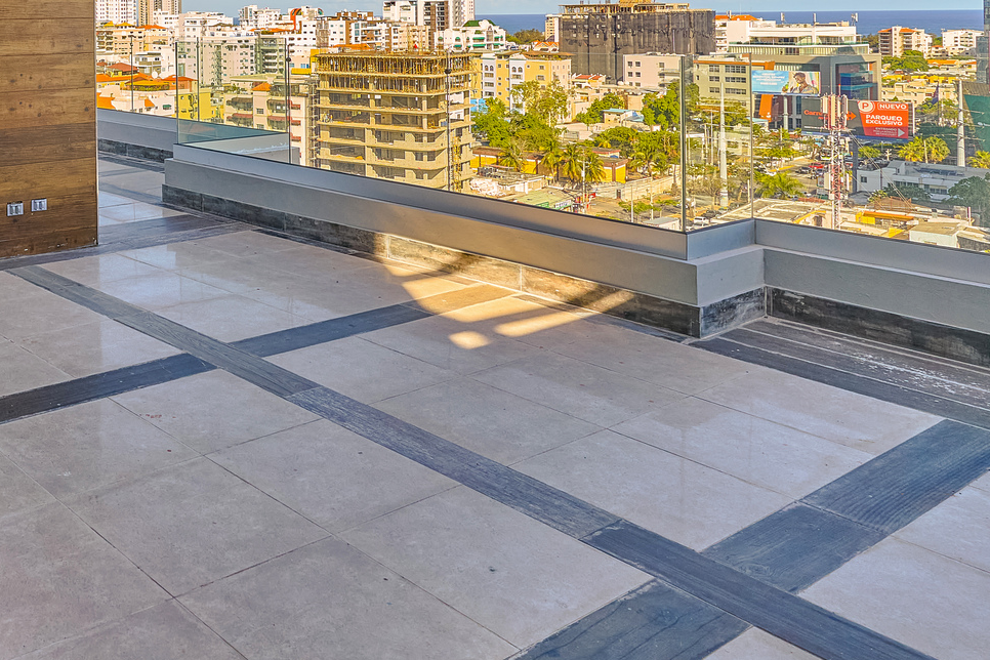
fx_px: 962
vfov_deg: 34.7
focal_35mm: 35
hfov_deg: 46.8
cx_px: 33
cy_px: 15
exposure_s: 1/250
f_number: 8
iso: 640
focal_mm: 17
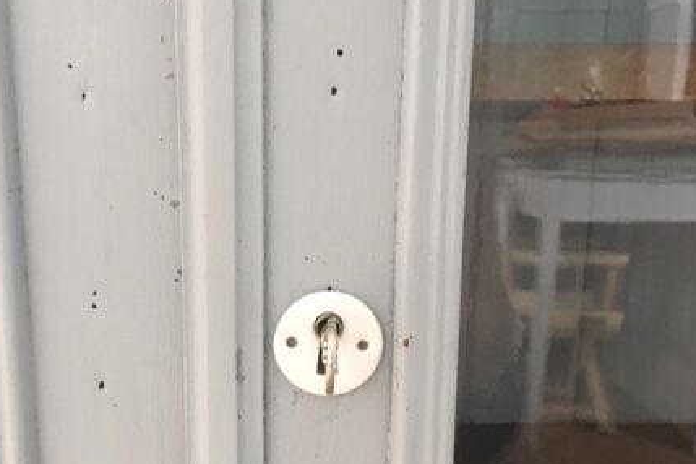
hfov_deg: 43.6
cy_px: 344
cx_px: 315
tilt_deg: -12.9
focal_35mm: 45
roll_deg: -0.1
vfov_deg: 29.4
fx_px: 870
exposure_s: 1/17
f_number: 2.2
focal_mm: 4.15
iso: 400
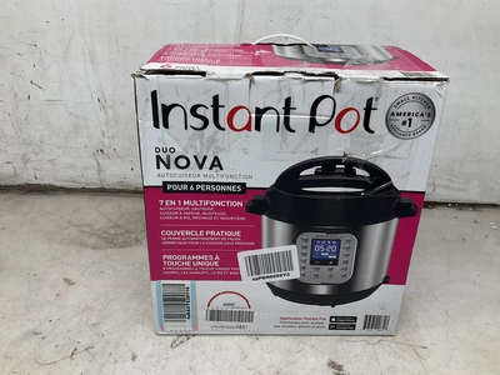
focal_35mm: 29
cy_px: 188
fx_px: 419
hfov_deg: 61.7
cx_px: 250
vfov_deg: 48.2
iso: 32
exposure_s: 1/120
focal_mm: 3
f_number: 1.8
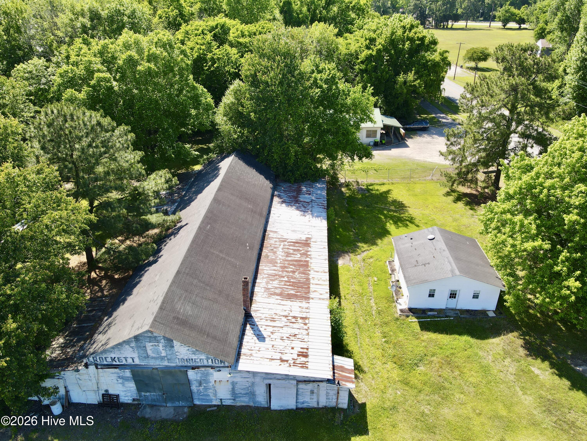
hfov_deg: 71.6
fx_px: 407
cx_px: 294
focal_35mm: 24
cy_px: 220
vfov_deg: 56.8
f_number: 2.8
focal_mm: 4.5
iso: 100
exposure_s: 1/200
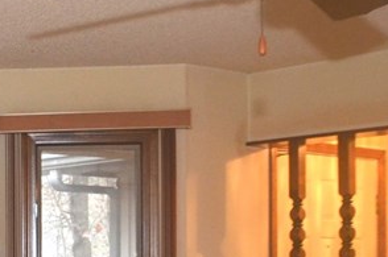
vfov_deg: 10.5
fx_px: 1376
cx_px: -168
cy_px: 317
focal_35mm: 128
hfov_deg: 15.0
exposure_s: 1/60
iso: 800
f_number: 4
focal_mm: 23
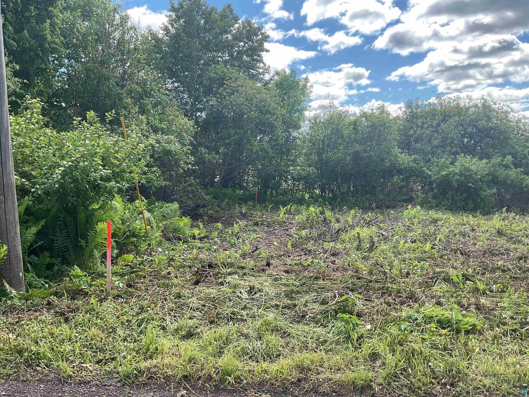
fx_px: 443
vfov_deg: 48.2
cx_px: 264
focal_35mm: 29
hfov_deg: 61.7
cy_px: 198
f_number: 1.8
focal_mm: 3
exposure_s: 1/691
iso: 16
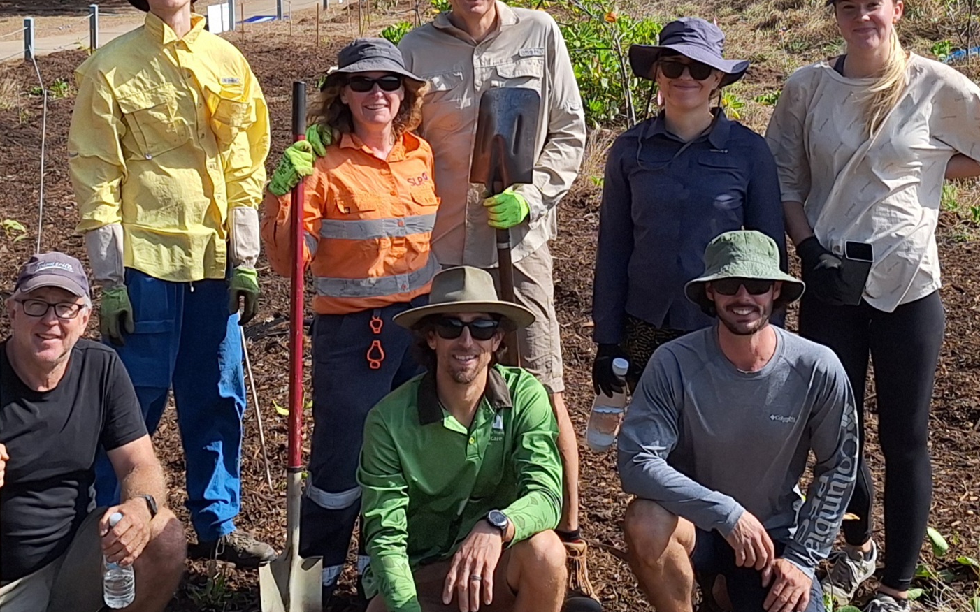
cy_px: 120
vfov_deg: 23.2
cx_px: 545
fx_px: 1469
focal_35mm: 55
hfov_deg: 36.9
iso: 40
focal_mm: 5.54
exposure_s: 1/3333
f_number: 1.8
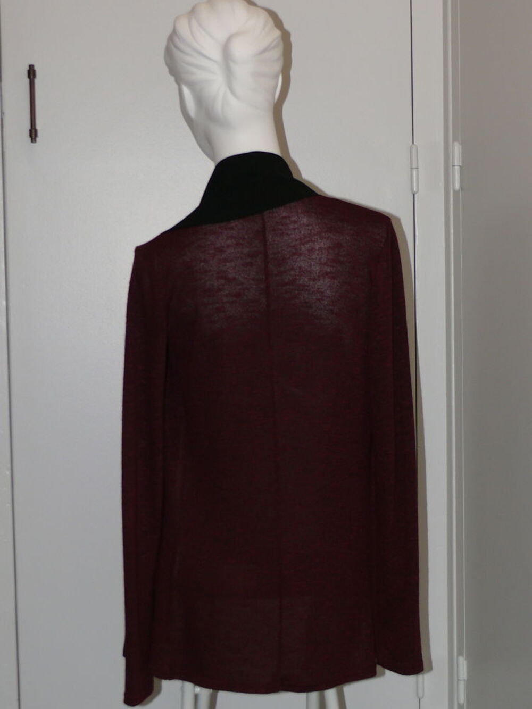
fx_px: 1741
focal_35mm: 85
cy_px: 354
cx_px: 266
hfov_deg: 17.4
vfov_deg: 23.0
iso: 100
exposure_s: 1/30
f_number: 3.2
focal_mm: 13.5
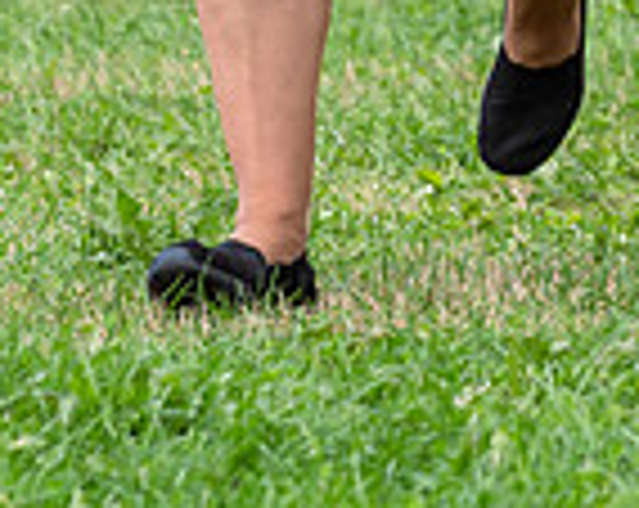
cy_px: -486
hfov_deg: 2.7
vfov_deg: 2.1
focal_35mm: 721
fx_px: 13607
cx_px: 713
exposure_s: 1/800
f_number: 5
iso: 400
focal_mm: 161
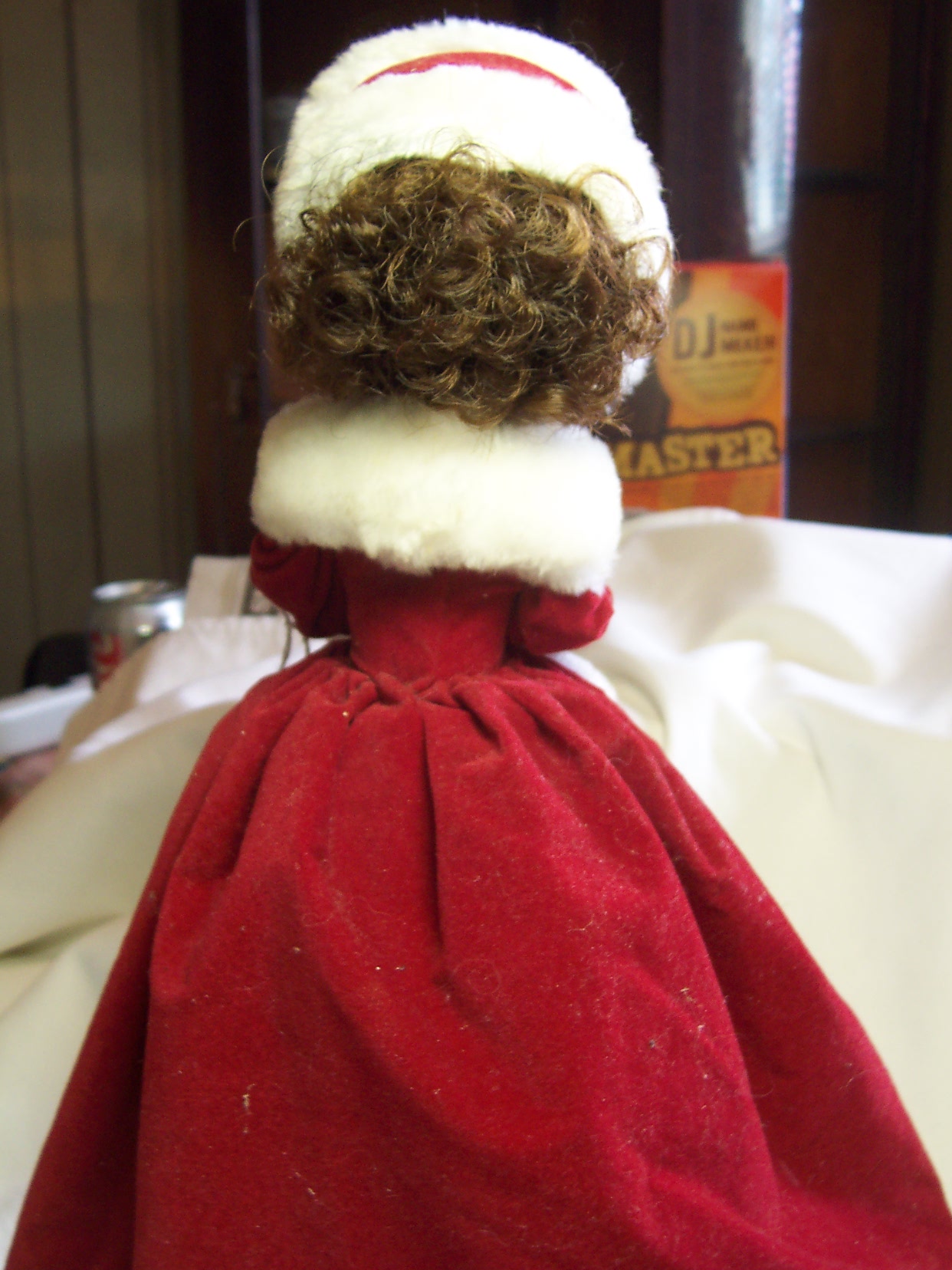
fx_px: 1357
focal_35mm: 37
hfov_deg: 38.7
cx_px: 476
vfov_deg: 50.1
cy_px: 635
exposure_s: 1/30
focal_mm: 5.6
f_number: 2.8
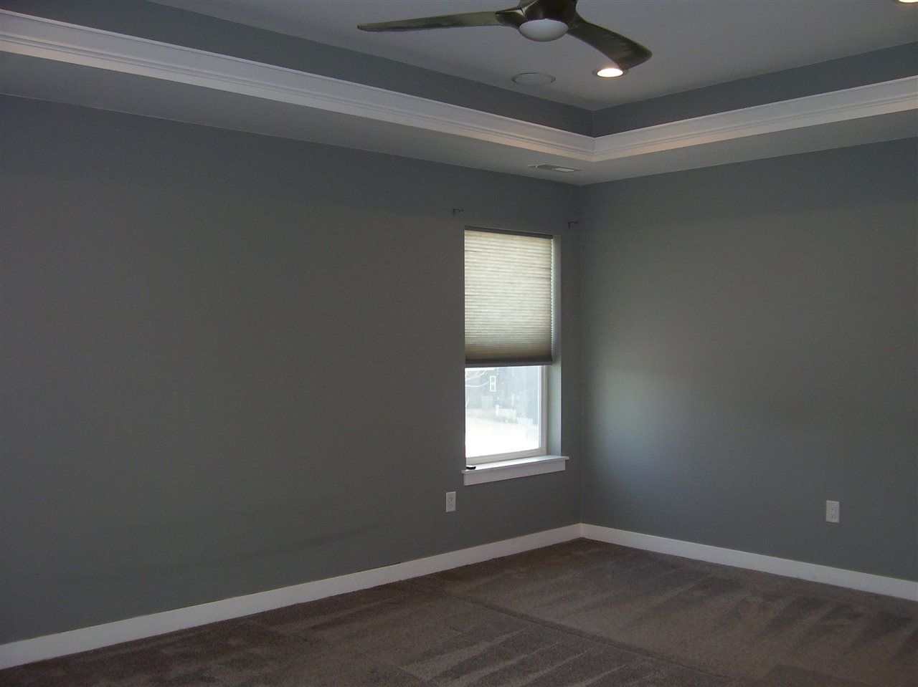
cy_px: 344
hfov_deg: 54.0
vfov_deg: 41.8
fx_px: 901
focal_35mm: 34
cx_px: 459
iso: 80
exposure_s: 1/60
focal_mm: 5.6
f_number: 2.7
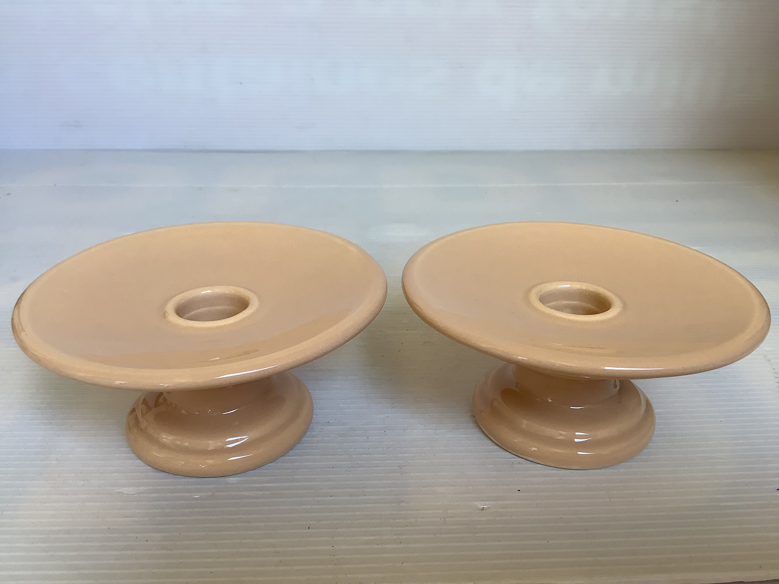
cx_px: 390
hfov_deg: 58.4
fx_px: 698
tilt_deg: -24.3
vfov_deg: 45.4
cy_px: 292
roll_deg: +0.0
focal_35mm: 31
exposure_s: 1/50
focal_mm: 3.3
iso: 50
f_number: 2.4
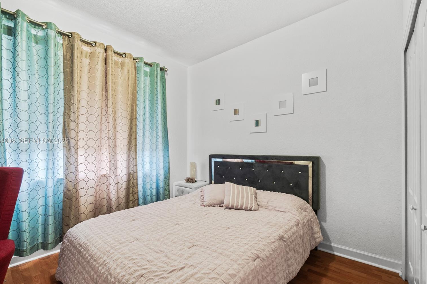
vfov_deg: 73.7
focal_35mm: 16
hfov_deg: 96.7
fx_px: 190
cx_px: 208
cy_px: 141
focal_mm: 10
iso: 250
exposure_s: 1.6
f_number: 8
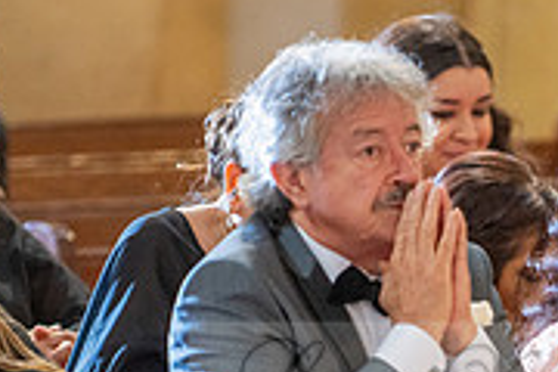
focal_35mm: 643
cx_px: 459
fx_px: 9966
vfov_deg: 2.1
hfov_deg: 3.2
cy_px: 395
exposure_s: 1/100
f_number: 2.8
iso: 1000
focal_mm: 200
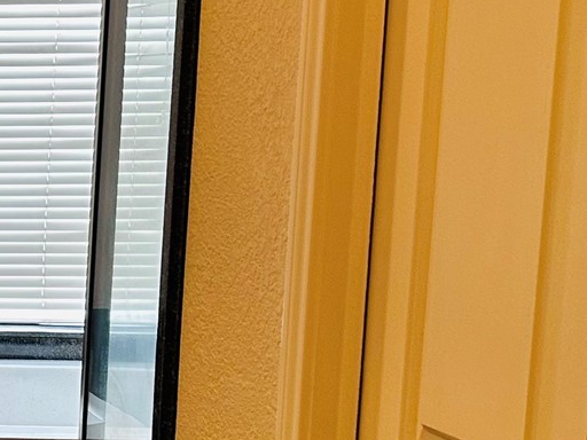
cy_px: 344
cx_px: -432
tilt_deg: -8.3
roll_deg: -0.5
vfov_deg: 15.3
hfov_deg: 17.2
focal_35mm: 96
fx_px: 1628
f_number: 1.78
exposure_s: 1/120
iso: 160
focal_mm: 6.86
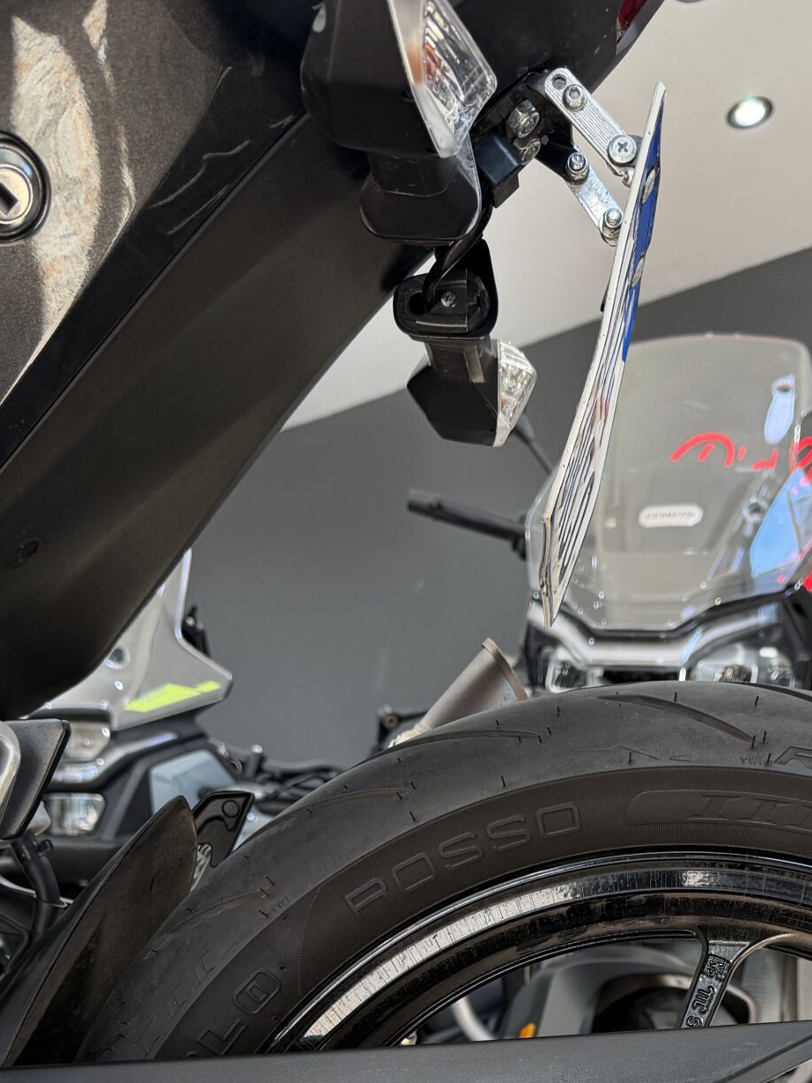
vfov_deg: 34.8
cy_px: 1078
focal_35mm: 50
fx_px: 1564
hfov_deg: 28.9
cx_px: 558
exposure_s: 1/148
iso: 125
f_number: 1.78
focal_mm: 6.76
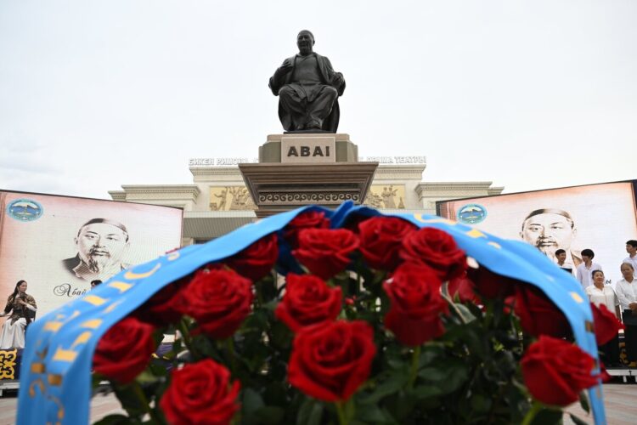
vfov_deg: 42.3
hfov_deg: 60.3
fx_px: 548
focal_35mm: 31
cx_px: 318
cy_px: 212
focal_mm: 31
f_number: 5.6
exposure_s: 1/250
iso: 640
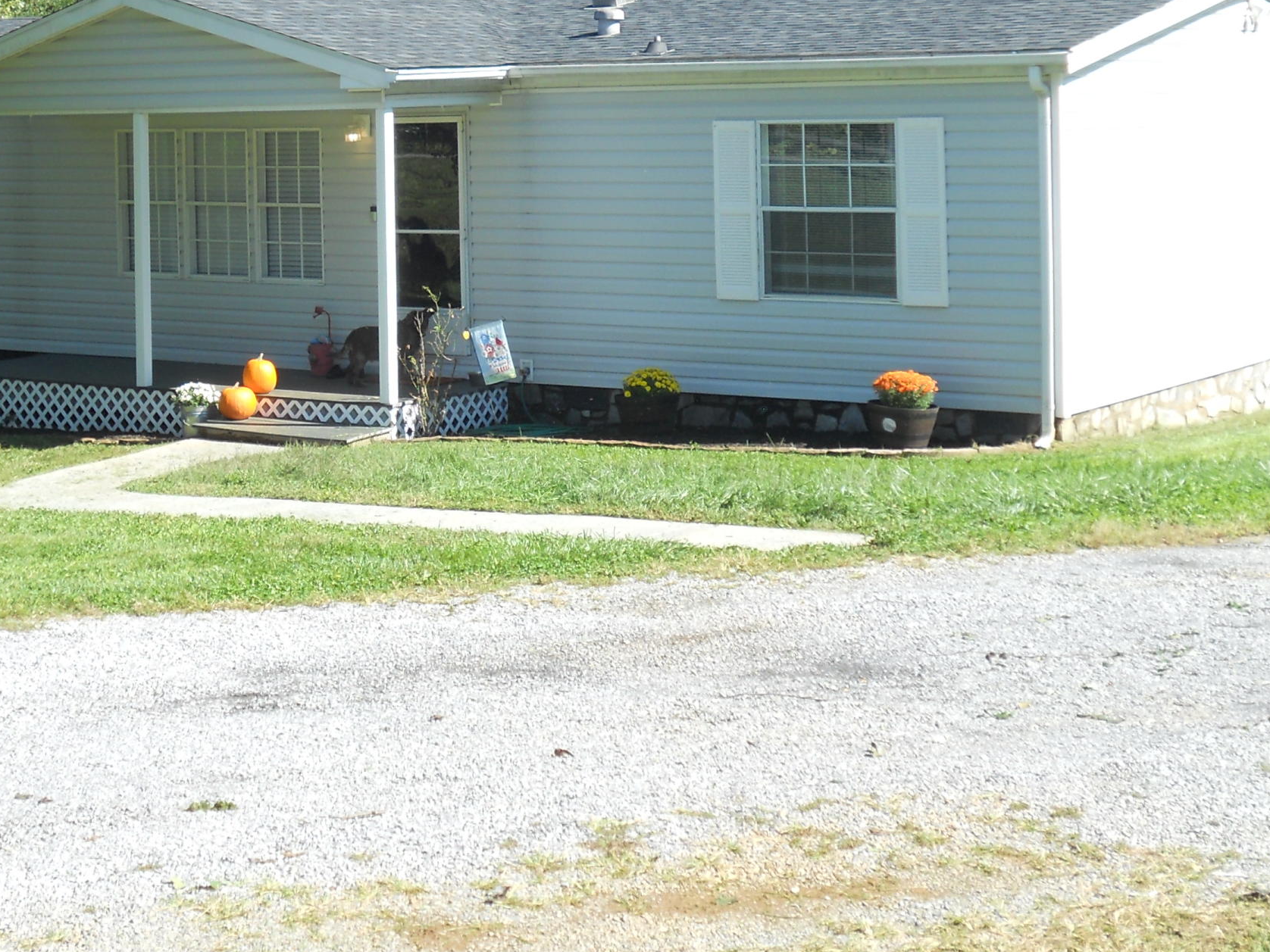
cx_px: 462
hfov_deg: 28.4
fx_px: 2495
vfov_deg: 21.3
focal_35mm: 68
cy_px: 188
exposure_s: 1/250
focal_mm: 6.9
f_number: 3.9
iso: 80
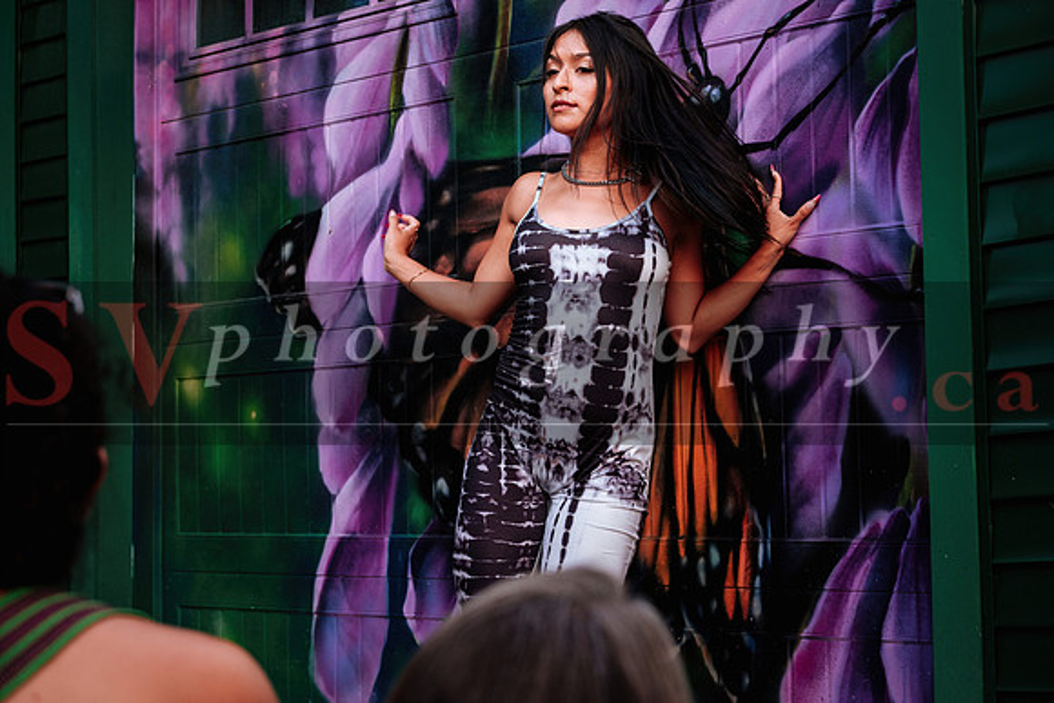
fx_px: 2196
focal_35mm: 75
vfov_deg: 18.2
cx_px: 527
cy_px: 352
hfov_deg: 27.0
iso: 400
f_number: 4
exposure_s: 1/500
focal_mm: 50
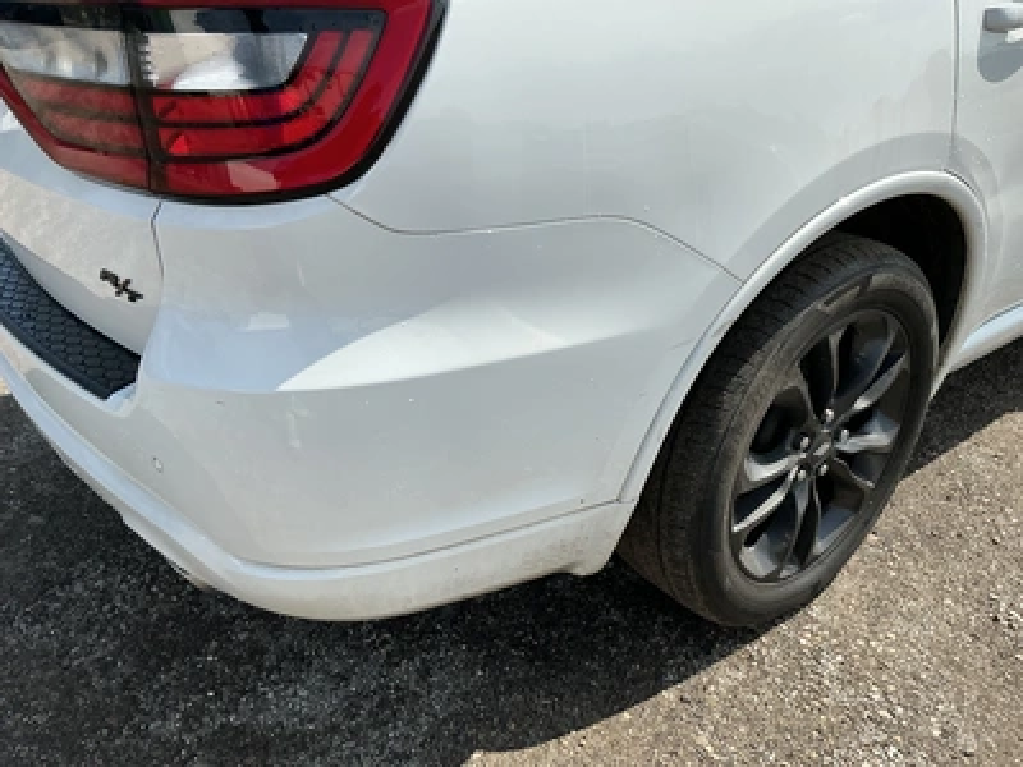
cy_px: 384
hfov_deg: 63.4
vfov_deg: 49.7
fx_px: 827
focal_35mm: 28
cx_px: 512
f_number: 1.8
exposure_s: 1/1786
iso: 25
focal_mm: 3
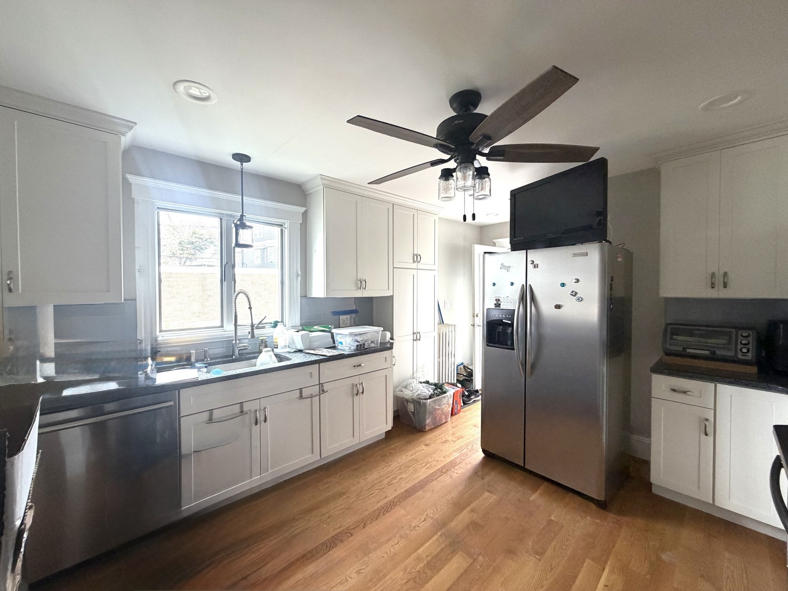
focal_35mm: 14
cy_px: 296
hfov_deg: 102.1
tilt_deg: -1.6
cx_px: 394
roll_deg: +0.4
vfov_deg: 85.7
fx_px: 319
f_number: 2.2
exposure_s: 1/121
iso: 320
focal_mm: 2.22
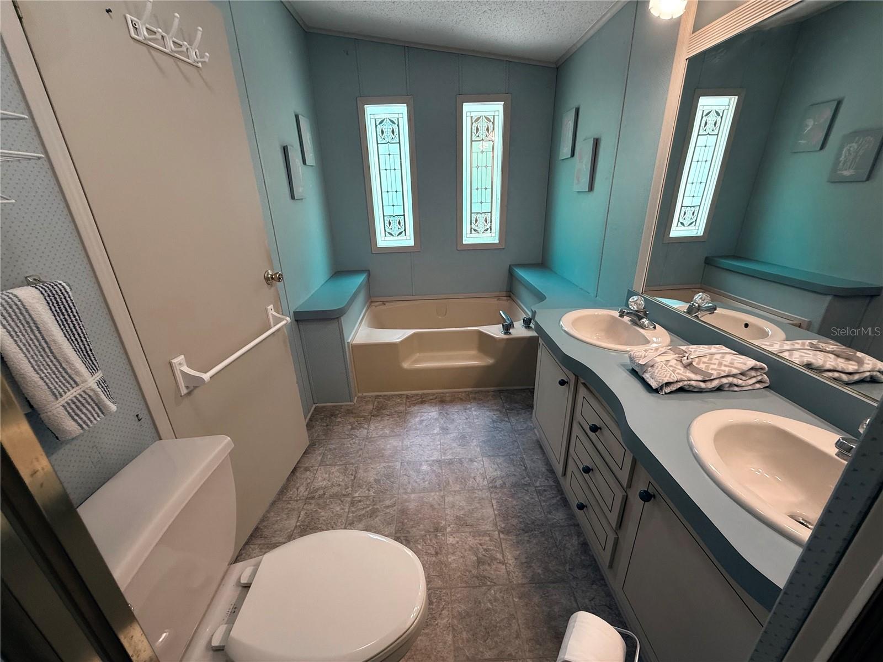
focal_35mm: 14
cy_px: 331
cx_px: 442
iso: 200
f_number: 2.2
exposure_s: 1/120
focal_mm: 2.22
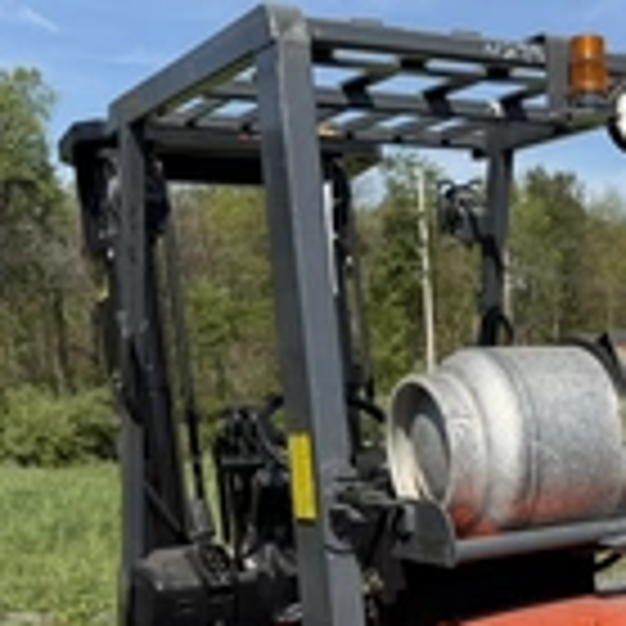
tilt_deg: -12.0
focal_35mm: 61
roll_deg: +0.2
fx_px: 1248
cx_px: 581
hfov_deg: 27.0
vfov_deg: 26.5
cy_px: 640
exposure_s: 1/4673
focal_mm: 6.76
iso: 80
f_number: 1.78
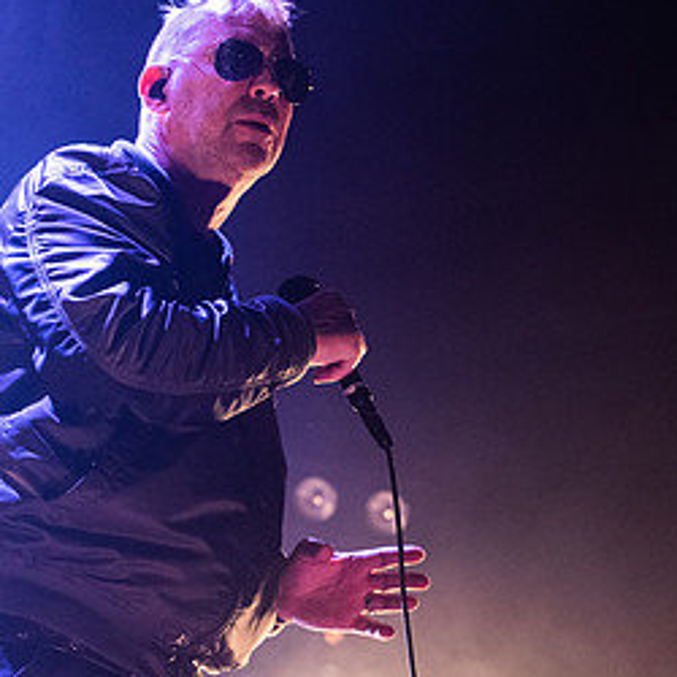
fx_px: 3275
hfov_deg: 11.7
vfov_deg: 11.8
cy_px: 321
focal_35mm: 148
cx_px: 582
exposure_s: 1/400
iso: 3200
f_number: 4
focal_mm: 70
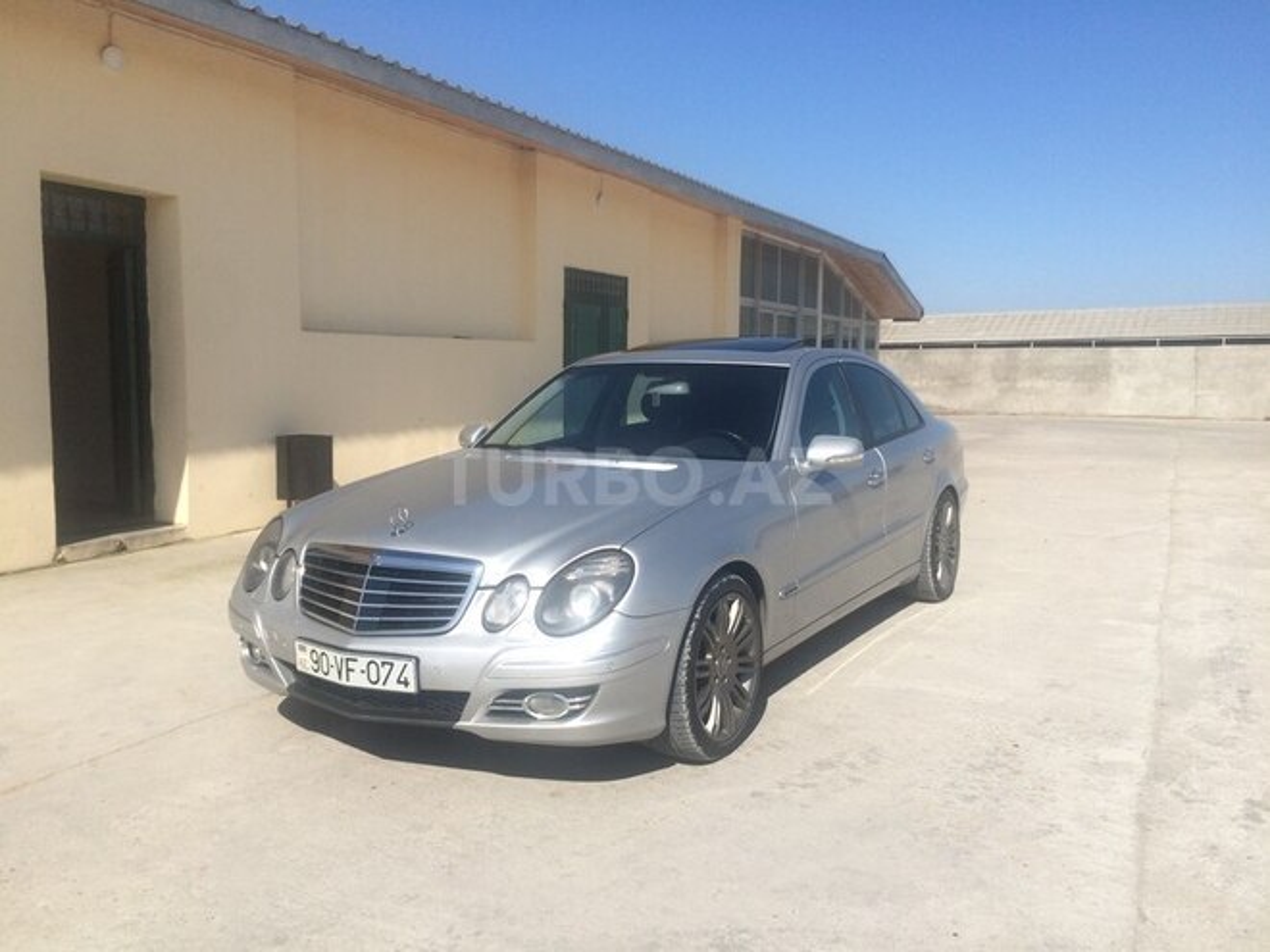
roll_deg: +0.4
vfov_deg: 48.2
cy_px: 476
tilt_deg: -6.5
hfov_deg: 61.7
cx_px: 635
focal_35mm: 29
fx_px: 1064
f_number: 2.2
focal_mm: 4.15
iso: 32
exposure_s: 1/3165
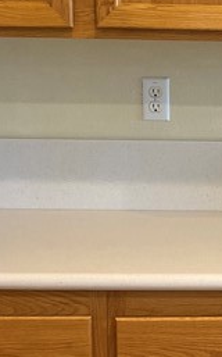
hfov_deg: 11.0
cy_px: 108
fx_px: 1068
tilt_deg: -6.7
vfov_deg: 18.9
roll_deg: -1.1
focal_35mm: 110
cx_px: 419
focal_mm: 5.7
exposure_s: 1/60
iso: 64
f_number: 1.5
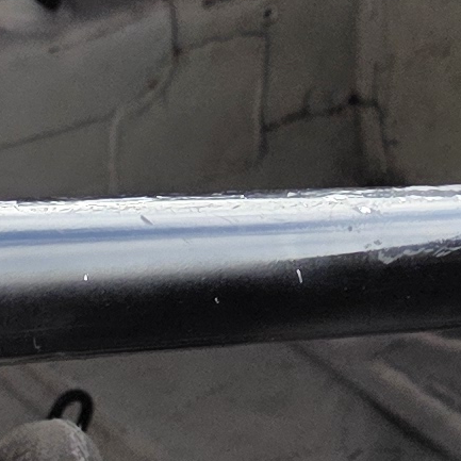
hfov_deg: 9.2
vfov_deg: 9.3
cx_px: 467
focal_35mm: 188
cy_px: 35
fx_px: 2833
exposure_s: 1/180
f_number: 1.7
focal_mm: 6.3
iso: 40
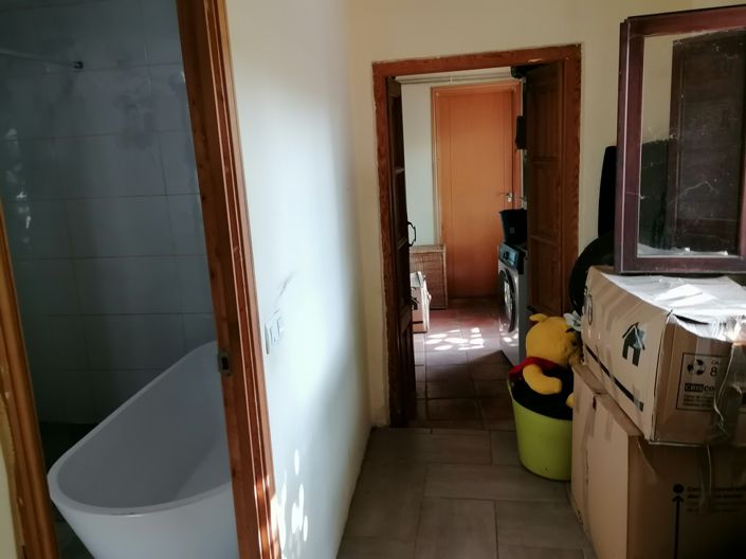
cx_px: 373
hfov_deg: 60.0
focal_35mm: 30
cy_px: 280
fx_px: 646
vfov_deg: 46.8
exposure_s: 1/33.3
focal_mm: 4.75
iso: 200
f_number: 1.8
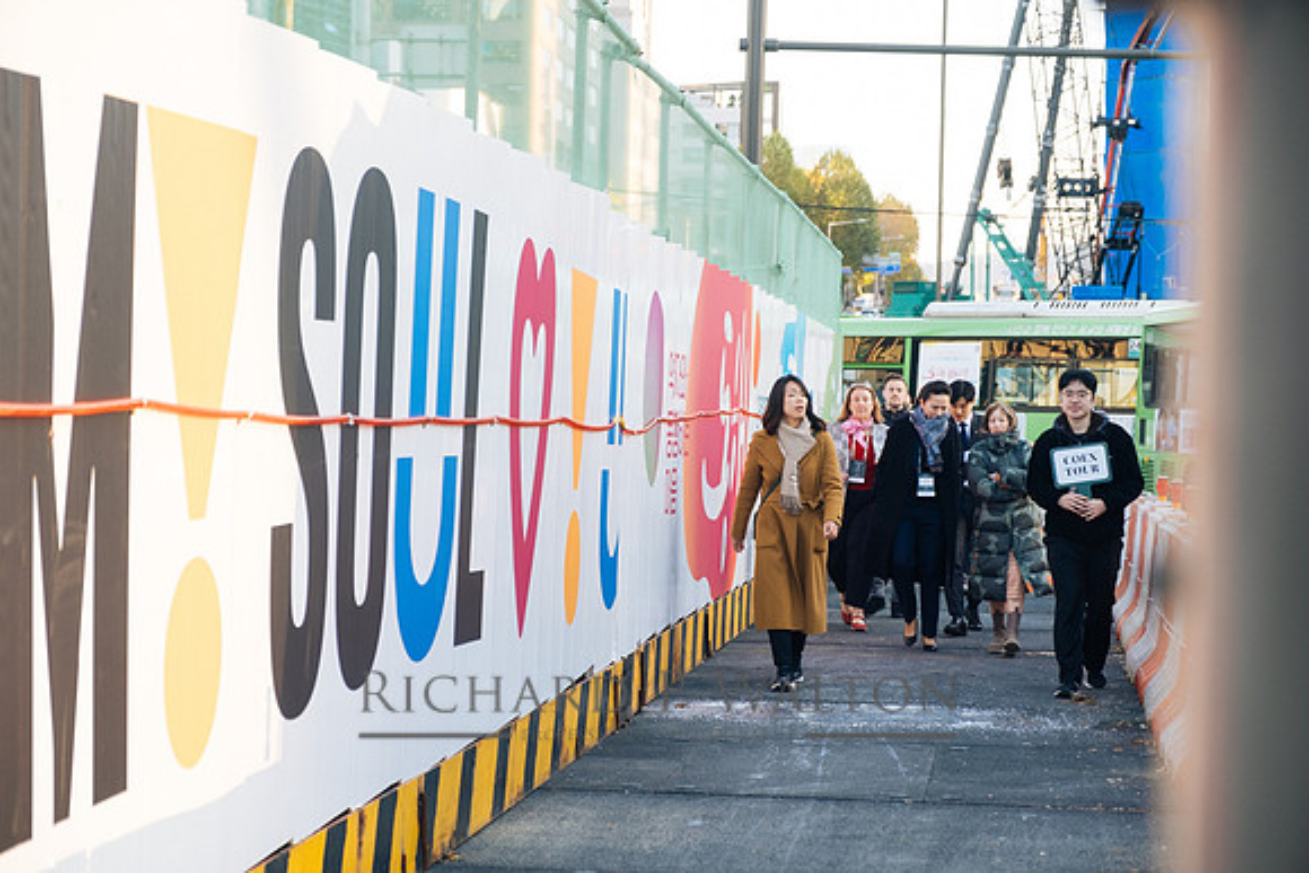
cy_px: 436
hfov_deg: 24.5
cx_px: 654
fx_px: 3019
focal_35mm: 83
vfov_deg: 16.5
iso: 400
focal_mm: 55
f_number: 3.2
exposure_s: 1/250
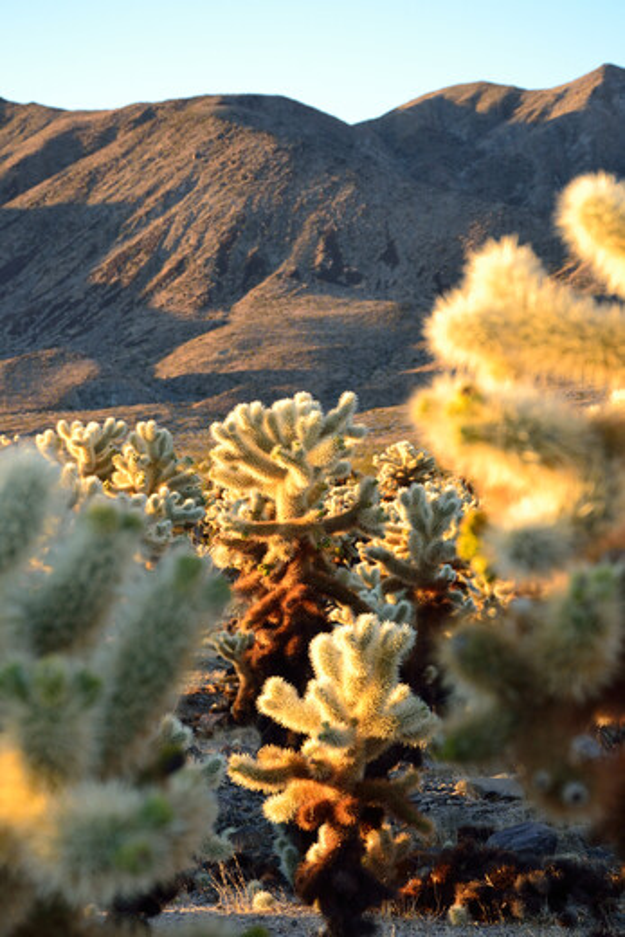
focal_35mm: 99
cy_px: 468
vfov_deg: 20.6
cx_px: 312
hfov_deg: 13.8
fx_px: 2576
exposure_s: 1/100
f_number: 9
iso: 400
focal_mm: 66
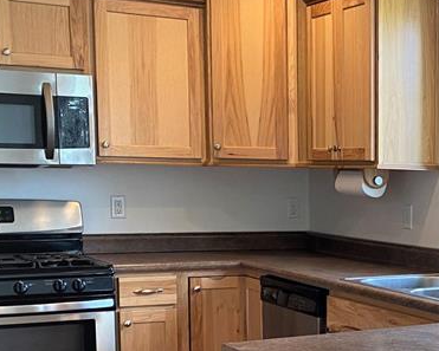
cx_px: 467
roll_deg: -0.3
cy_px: 306
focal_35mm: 70
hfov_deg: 25.4
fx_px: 910
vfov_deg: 21.4
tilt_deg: -7.5
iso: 100
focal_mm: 4.25
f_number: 1.8
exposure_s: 1/60
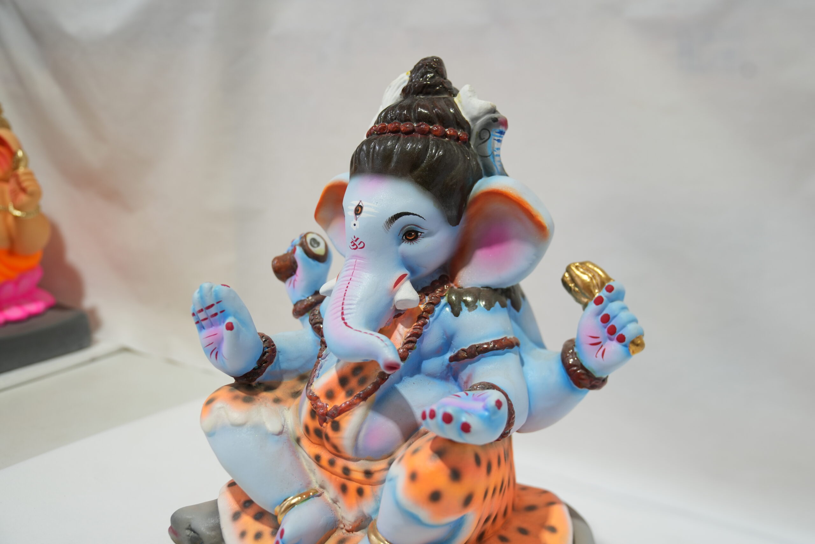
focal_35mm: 36
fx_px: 815
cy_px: 272
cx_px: 408
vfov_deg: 36.9
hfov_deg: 53.1
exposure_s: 1/200
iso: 500
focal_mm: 36
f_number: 3.5
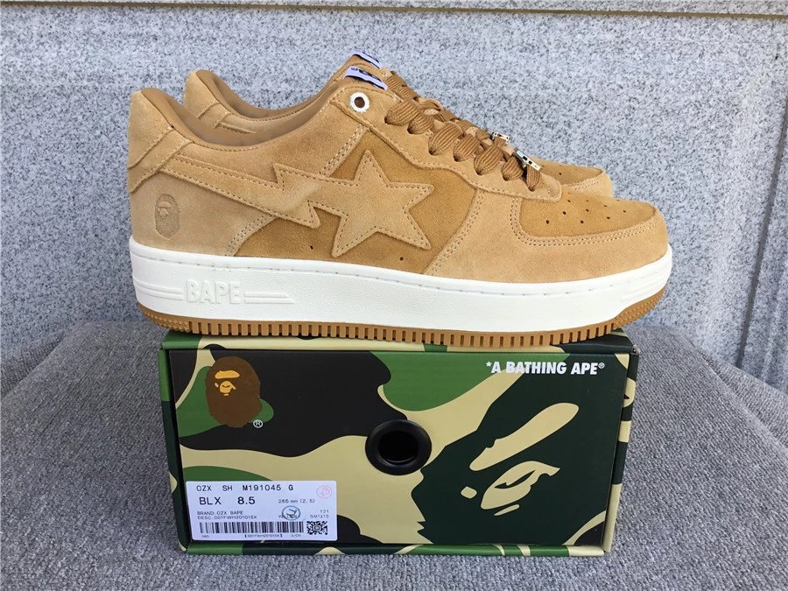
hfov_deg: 58.4
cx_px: 394
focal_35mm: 31
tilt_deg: -19.8
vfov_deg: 45.4
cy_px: 296
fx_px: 706
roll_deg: -0.7
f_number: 2.4
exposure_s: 1/167
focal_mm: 3.3
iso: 25
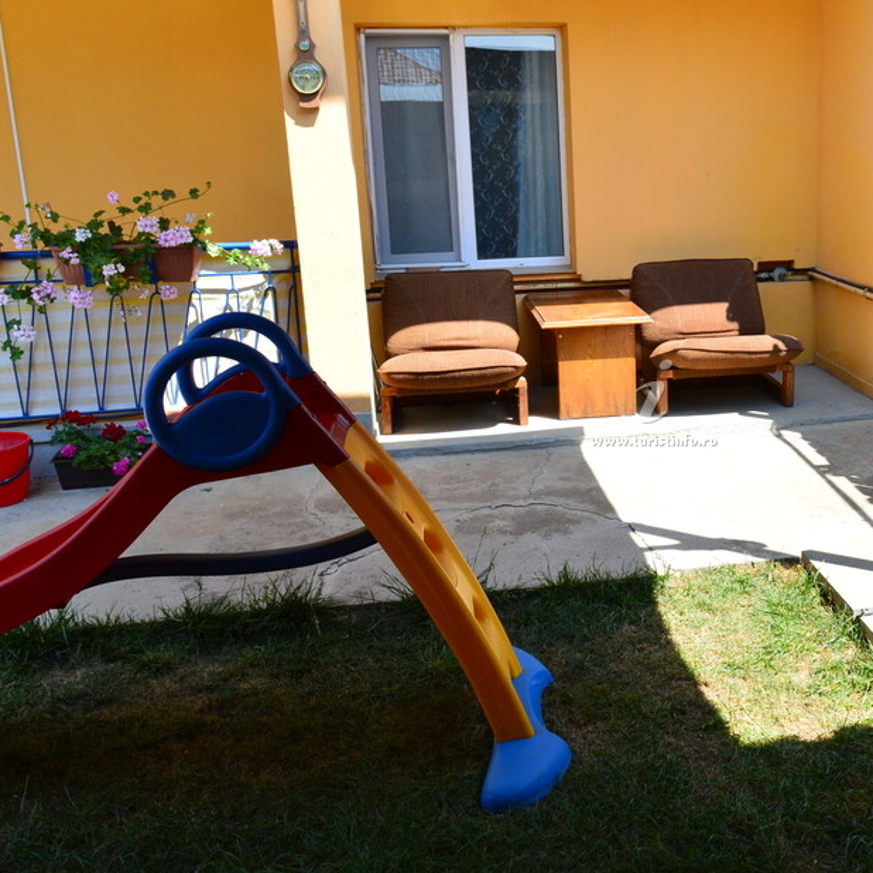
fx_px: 1084
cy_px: 398
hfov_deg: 42.6
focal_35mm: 38
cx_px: 650
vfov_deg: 43.8
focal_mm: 18
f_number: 10
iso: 400
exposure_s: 1/200
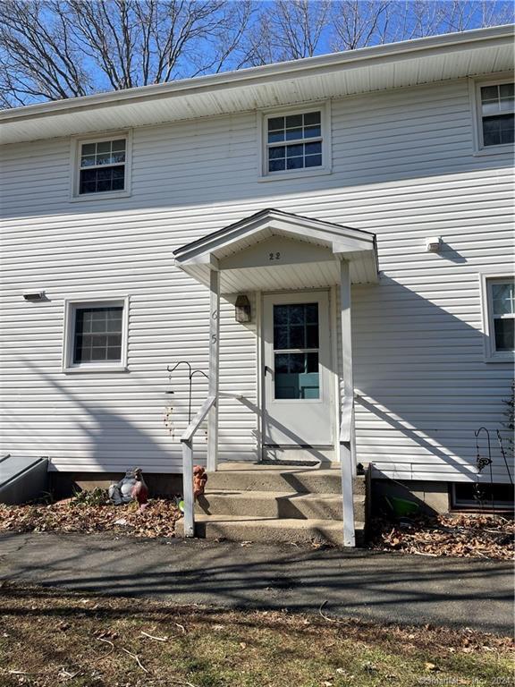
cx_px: 258
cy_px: 344
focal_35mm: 26
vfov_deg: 67.3
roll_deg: +0.3
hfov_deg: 53.1
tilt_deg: +8.5
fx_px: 516
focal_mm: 4.2
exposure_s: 1/4292
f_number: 1.6
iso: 32
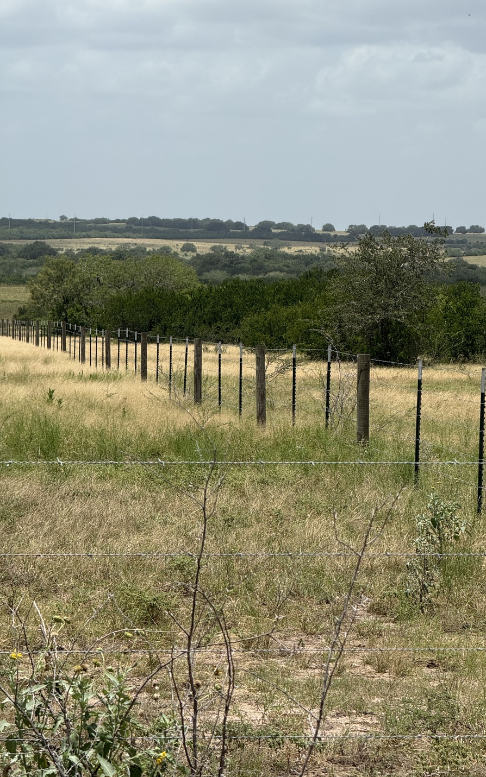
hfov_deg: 10.2
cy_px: 389
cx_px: 288
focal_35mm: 128
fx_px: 2713
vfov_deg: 16.3
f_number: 2.8
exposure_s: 1/2024
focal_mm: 15.66
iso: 50
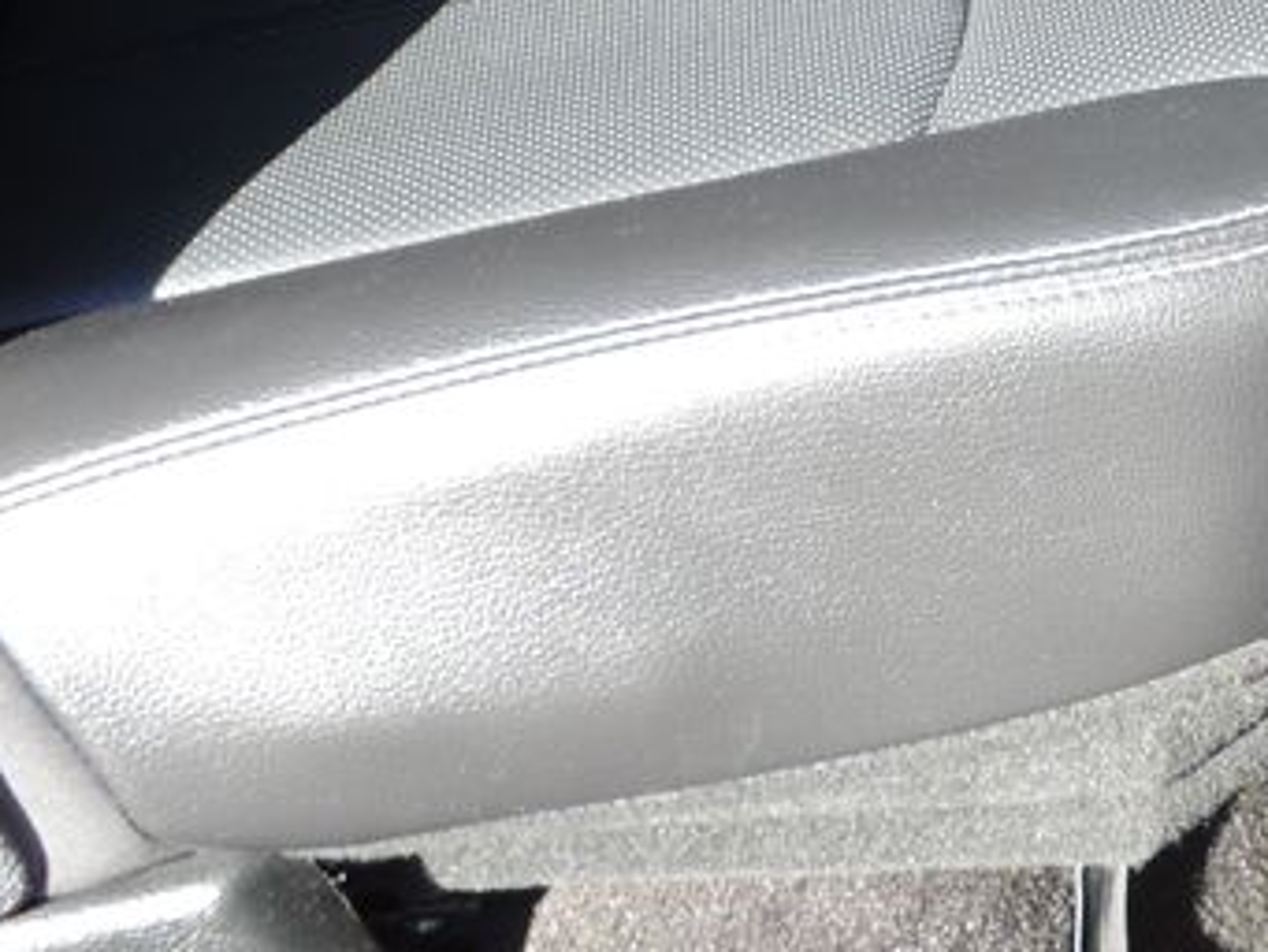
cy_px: -149
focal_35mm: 90
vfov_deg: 15.9
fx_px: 3298
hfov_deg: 21.0
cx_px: 1298
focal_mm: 4.3
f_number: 3
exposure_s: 1/60
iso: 80
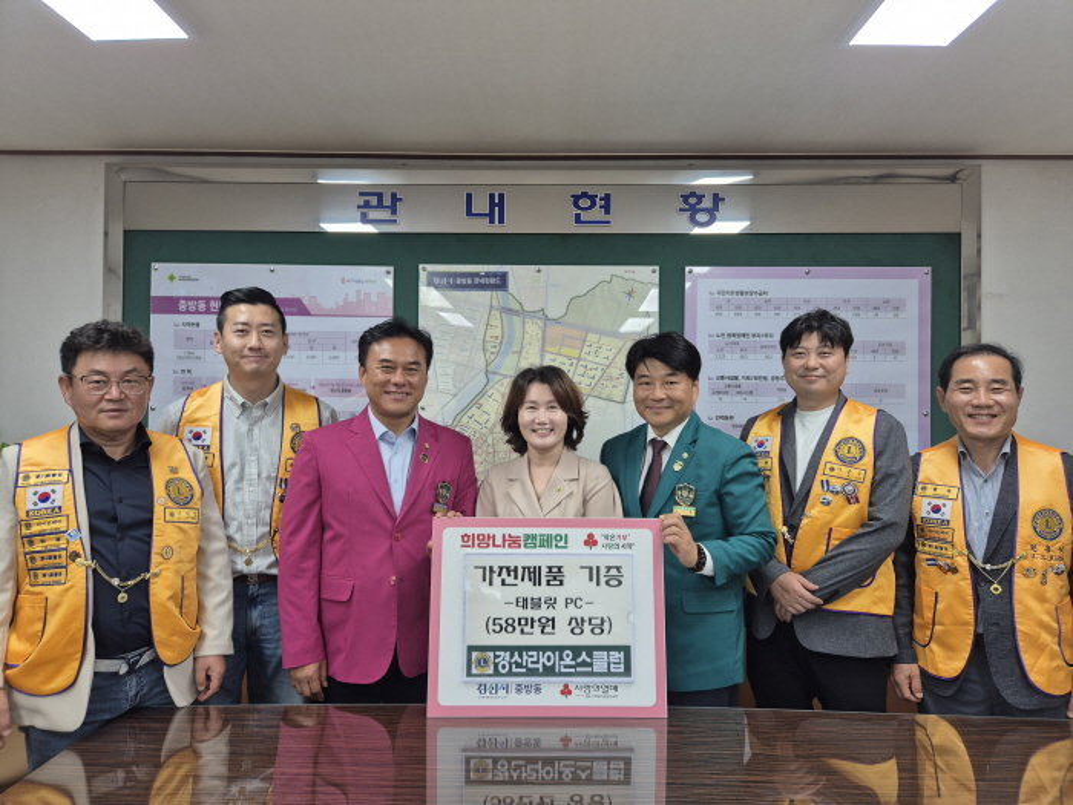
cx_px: 536
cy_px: 402
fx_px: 713
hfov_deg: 73.9
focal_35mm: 23
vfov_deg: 58.9
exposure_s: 1/120
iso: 100
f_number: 1.8
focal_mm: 5.4
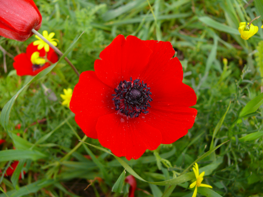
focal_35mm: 35
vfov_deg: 40.7
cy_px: 98
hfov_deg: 52.6
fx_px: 266
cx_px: 132
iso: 100
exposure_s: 1/250
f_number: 2.8
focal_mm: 7.4
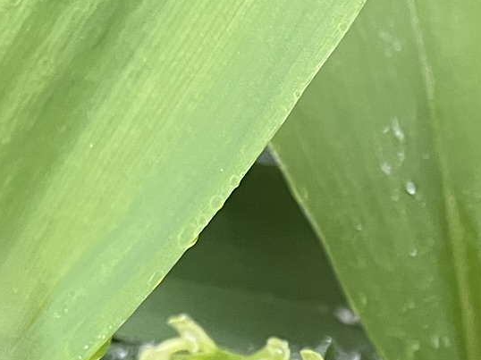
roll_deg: -8.2
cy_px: 523
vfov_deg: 14.1
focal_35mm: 99
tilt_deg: -40.0
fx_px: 1375
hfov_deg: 18.8
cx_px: 569
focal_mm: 5.1
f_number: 1.6
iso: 500
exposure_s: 1/60
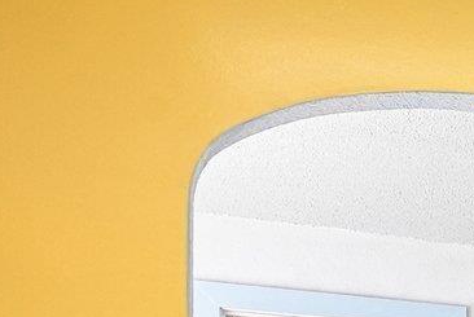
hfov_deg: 14.3
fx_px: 1274
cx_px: 1132
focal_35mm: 97
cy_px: 563
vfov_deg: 12.9
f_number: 10
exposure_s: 1/20
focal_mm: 17.3
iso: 2000
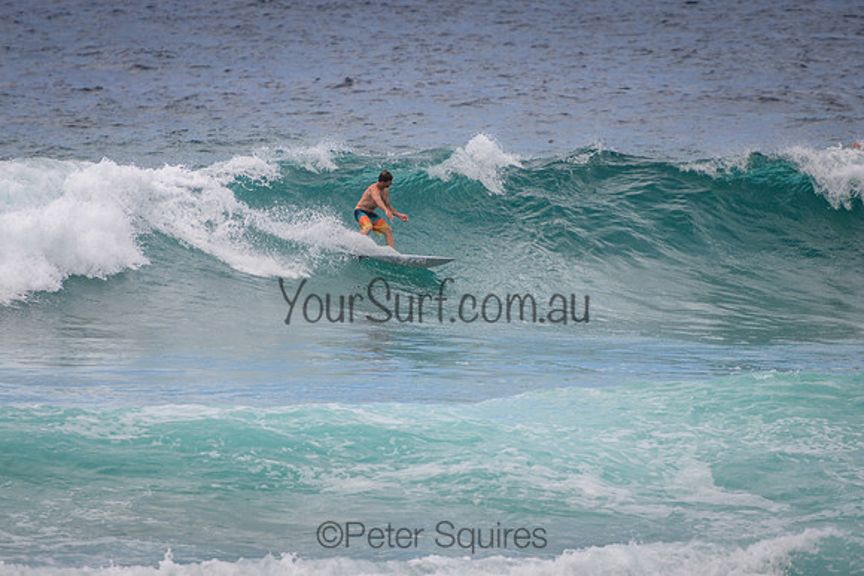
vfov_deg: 2.5
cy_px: 260
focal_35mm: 549
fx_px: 13187
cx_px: 448
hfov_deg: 3.8
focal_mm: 400
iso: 250
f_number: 5.6
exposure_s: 1/2000
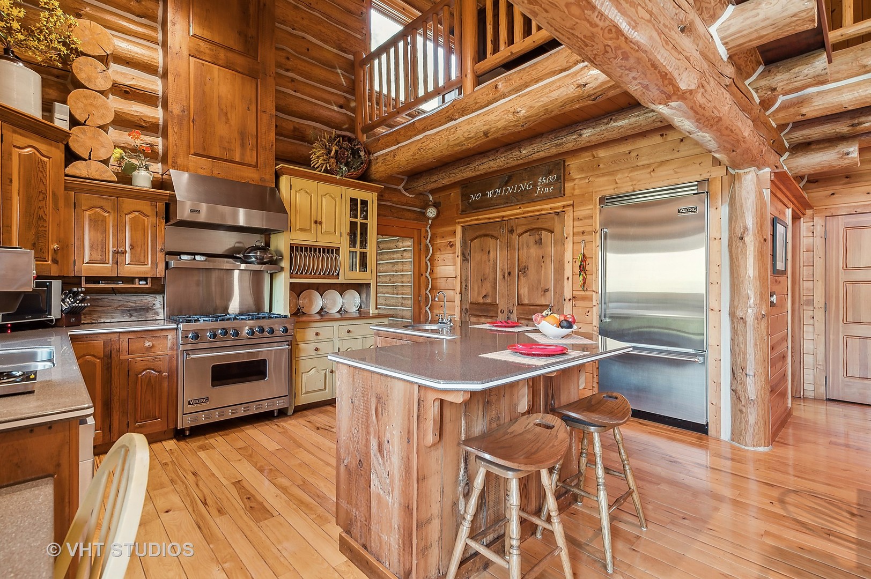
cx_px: 436
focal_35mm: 16
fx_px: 387
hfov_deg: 96.8
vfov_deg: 73.7
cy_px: 290
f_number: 8
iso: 200
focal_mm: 16
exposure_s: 1
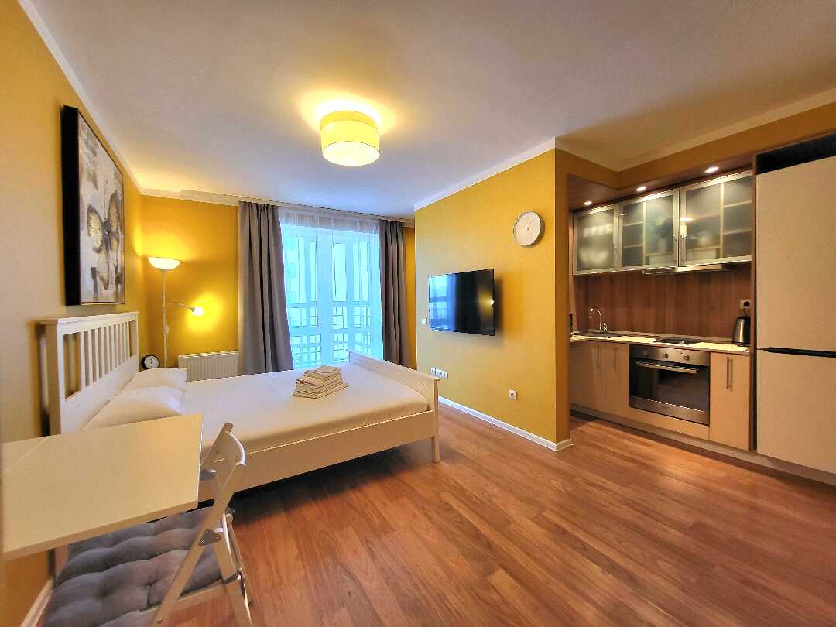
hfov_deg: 106.2
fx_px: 314
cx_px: 418
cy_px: 314
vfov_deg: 89.9
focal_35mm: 13
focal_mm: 1.74
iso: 125
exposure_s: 1/50
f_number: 2.2
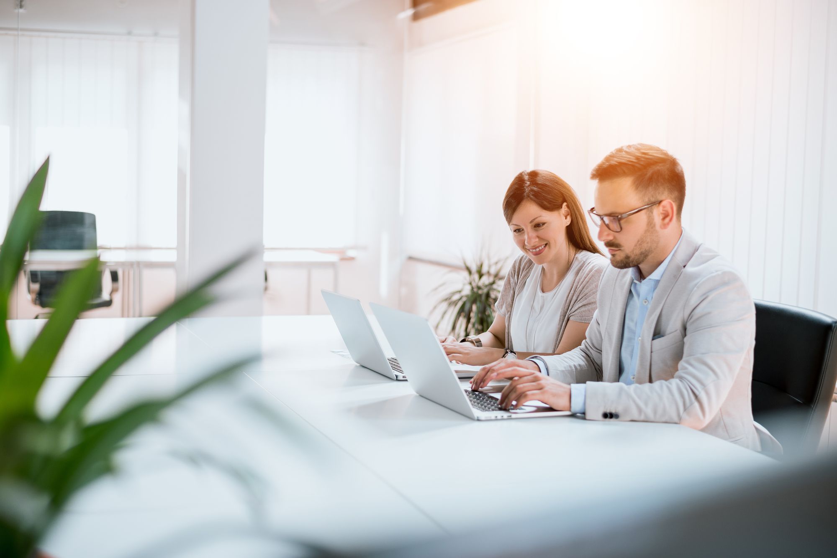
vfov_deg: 27.0
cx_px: 418
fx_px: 1163
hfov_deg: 39.6
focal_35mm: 50
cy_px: 279
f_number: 2.2
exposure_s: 1/250
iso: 250
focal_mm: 50
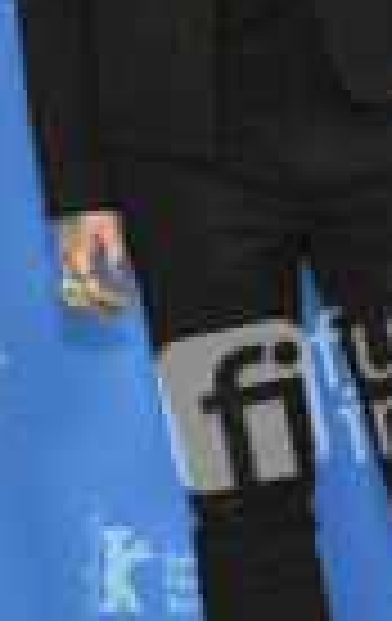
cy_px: 162
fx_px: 3499
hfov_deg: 6.4
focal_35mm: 206
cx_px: -23
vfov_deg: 10.1
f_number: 3.5
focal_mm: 70
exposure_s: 1/320
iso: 800
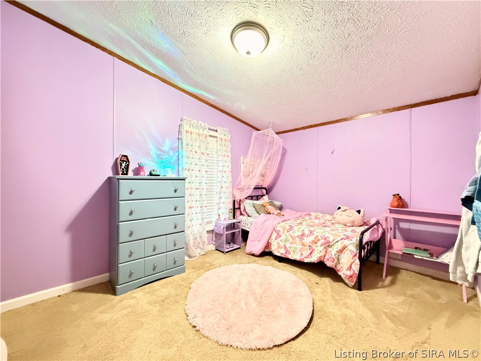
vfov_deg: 85.7
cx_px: 240
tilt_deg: -0.7
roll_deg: -0.1
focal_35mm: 14
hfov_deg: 102.1
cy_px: 180
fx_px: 195
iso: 1600
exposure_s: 1/30
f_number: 2.2
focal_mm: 2.22
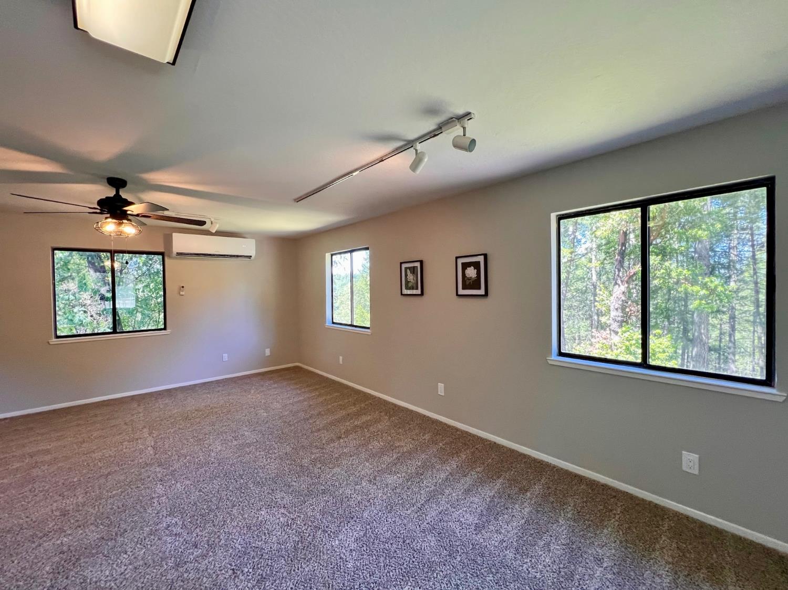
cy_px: 295
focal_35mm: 13
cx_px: 394
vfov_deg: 89.9
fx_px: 296
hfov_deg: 106.2
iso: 200
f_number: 1.8
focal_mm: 1.57
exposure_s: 1/120
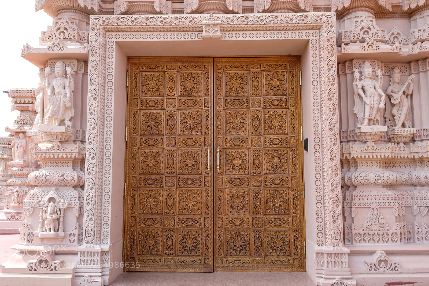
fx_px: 369
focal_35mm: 31
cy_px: 143
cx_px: 214
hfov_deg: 60.3
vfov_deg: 42.3
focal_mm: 20.5
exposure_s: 1/160
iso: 200
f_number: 6.4
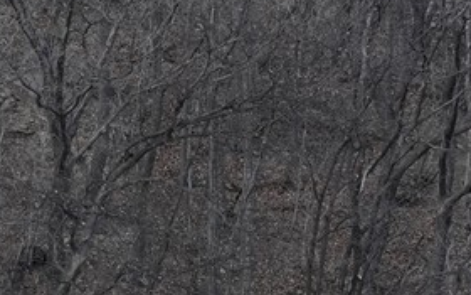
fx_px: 3081
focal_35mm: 240
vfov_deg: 5.5
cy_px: 290
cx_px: -574
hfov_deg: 8.2
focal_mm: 33
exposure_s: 1/100
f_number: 9
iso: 500
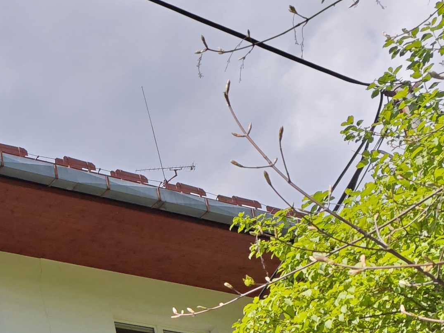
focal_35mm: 88
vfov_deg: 15.4
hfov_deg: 18.8
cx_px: -279
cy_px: 510
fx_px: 1129
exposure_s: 1/4370
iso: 50
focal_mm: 6.55
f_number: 1.6
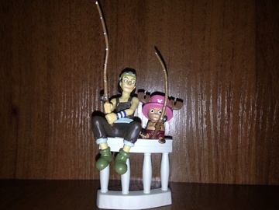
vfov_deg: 42.9
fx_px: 266
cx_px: 140
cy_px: 105
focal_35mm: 33
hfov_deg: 55.4
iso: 50
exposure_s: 1/72
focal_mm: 4.12
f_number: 2.4
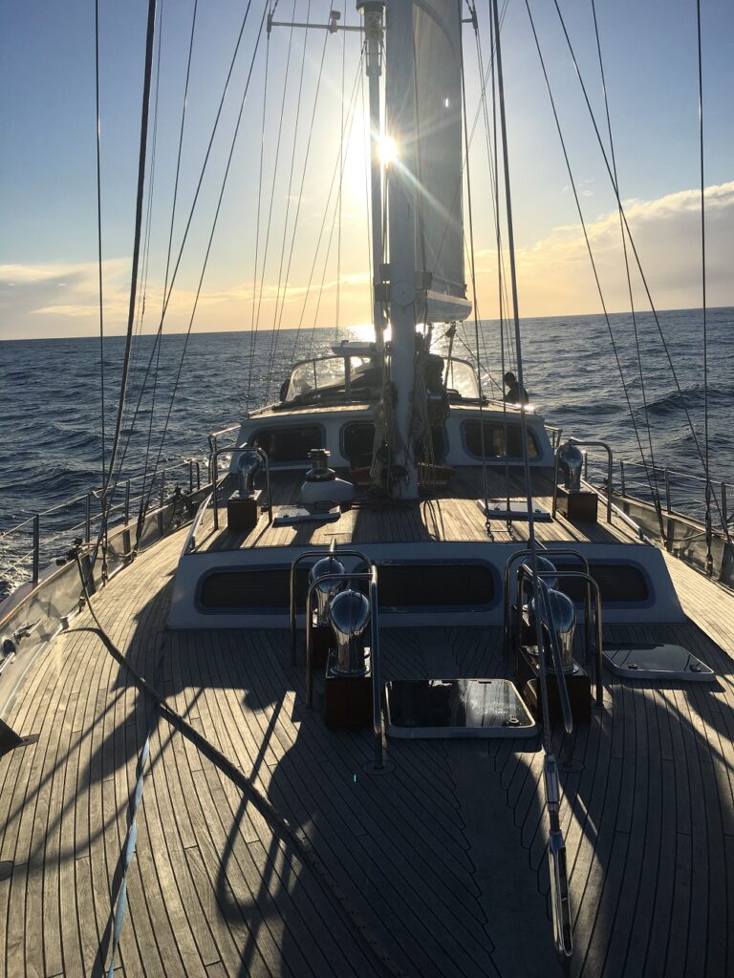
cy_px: 489
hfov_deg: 48.2
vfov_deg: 61.7
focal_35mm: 29
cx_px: 367
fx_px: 820
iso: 25
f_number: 2.2
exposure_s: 1/3846
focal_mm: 4.15
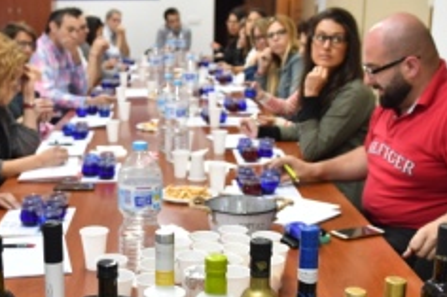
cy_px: 205
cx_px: 144
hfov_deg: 34.7
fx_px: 707
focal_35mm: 57
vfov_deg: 23.6
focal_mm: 20
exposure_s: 1/80
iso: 800
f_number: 3.2
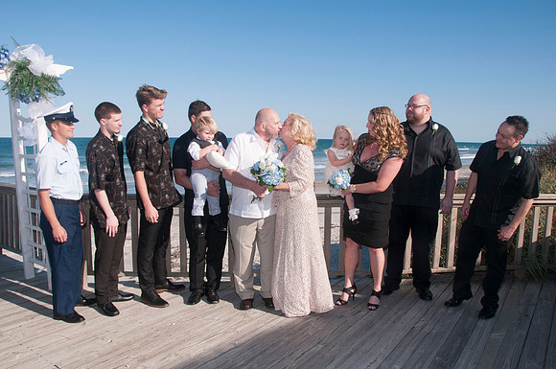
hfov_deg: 67.5
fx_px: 416
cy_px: 184
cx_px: 278
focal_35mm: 27
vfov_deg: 47.8
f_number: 11
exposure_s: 1/250
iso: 100
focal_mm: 18
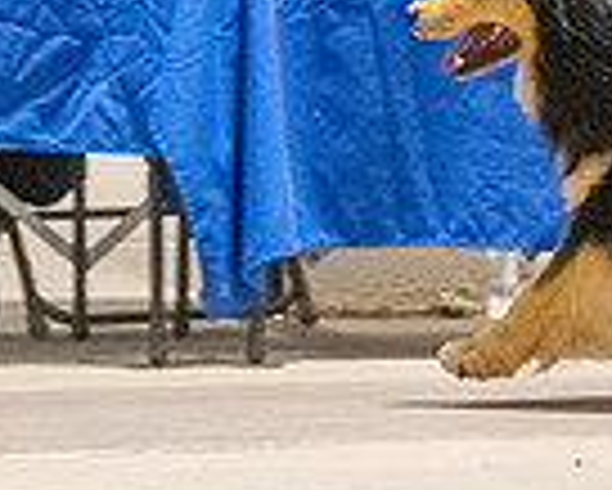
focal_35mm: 595
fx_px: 10785
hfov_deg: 3.2
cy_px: -306
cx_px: 693
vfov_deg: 2.6
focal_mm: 128
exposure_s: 1/400
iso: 6400
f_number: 3.2
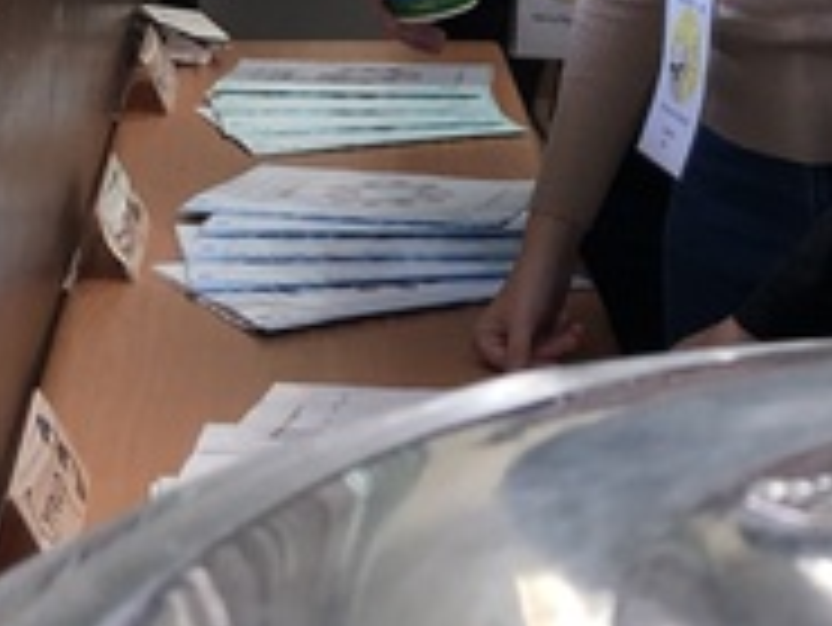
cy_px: -385
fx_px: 2549
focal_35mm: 106
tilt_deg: -0.8
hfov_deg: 18.0
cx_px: 877
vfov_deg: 13.0
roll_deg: -3.3
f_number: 1.8
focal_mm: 4
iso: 25
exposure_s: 1/30
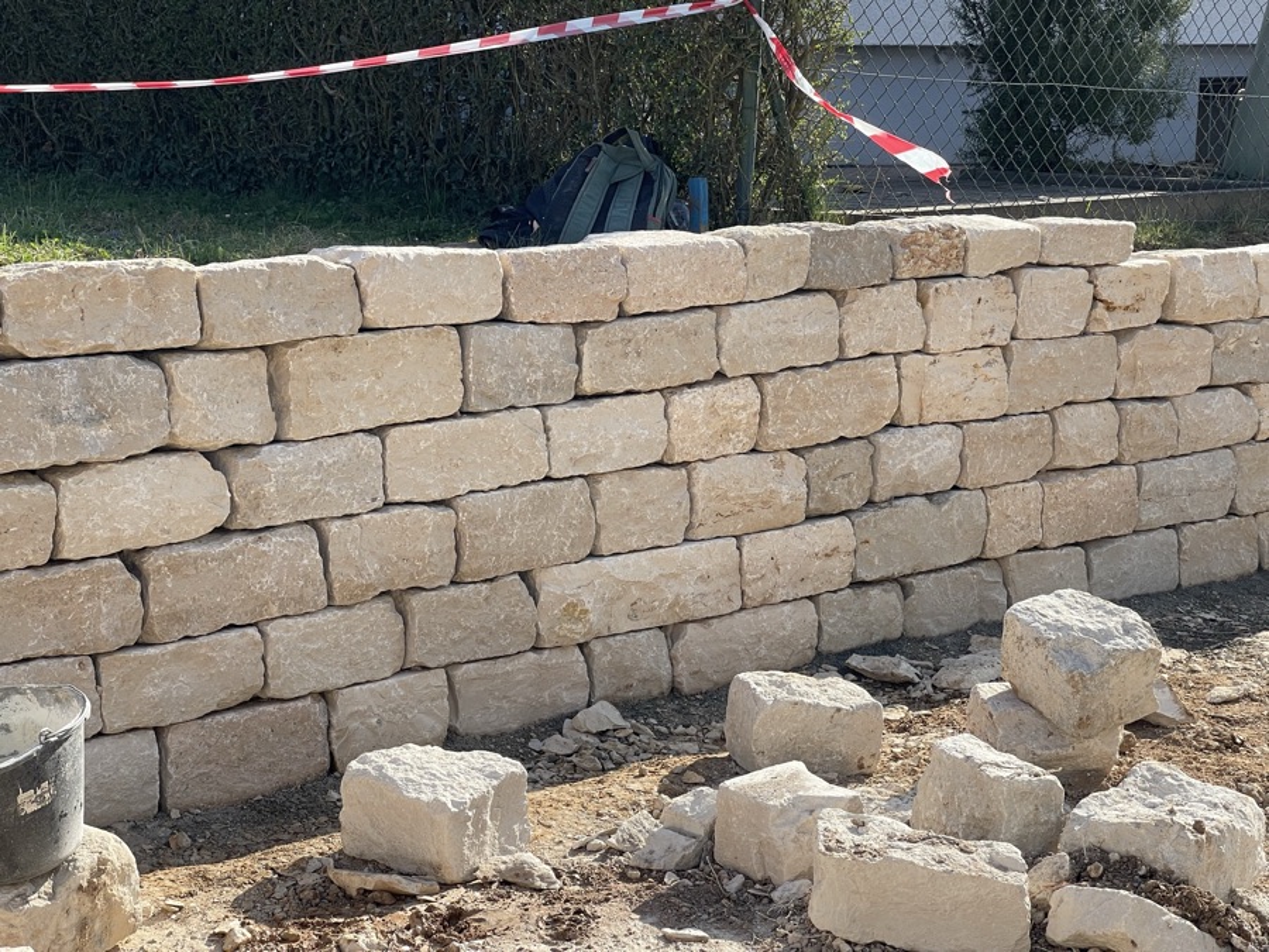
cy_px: 476
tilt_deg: -10.2
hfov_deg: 30.3
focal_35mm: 64
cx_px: 634
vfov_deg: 22.9
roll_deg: +0.2
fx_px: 2346
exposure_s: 1/690
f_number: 2.2
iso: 20
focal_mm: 7.5
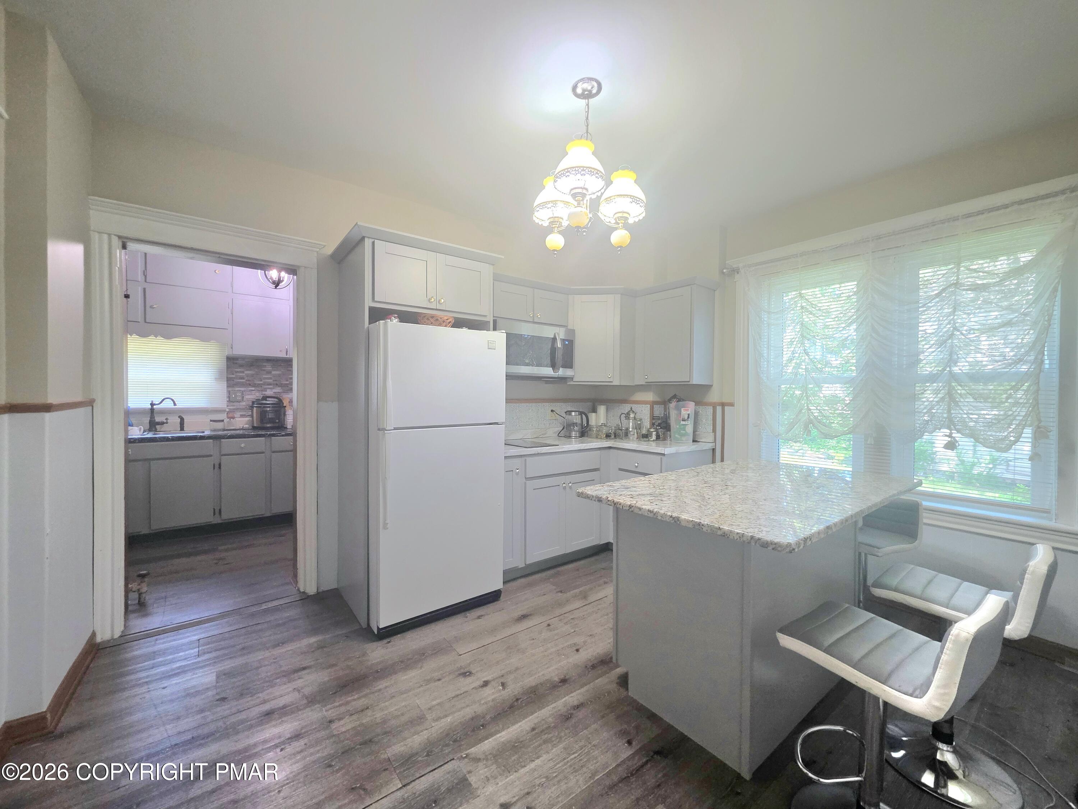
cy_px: 404
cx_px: 539
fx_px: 405
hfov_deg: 106.2
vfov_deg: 89.9
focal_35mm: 13
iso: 200
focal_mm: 2.2
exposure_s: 1/60.2
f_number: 1.9
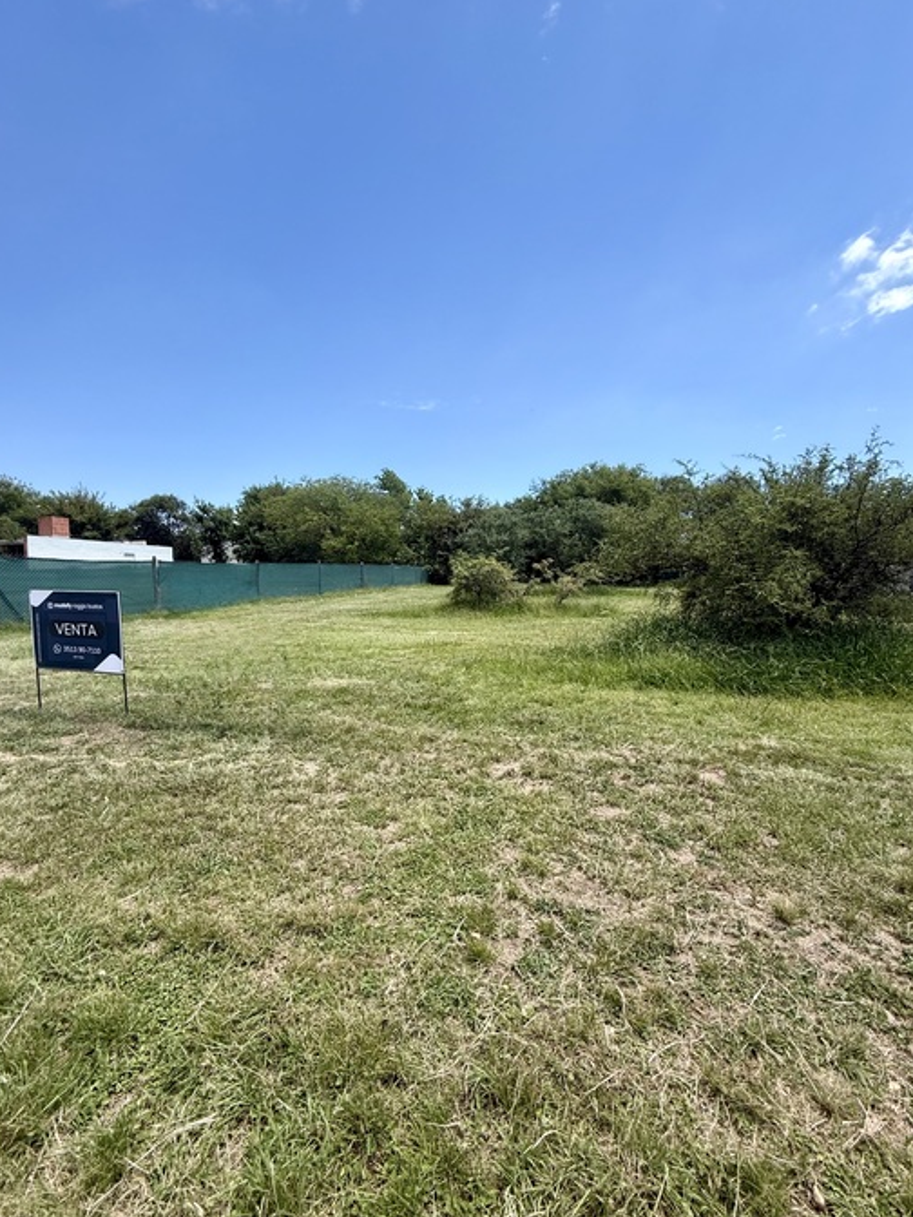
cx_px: 437
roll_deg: +0.8
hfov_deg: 81.7
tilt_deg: -2.7
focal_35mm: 15
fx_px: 528
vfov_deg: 98.2
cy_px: 614
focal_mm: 2.22
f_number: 2.2
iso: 50
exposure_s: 1/1399
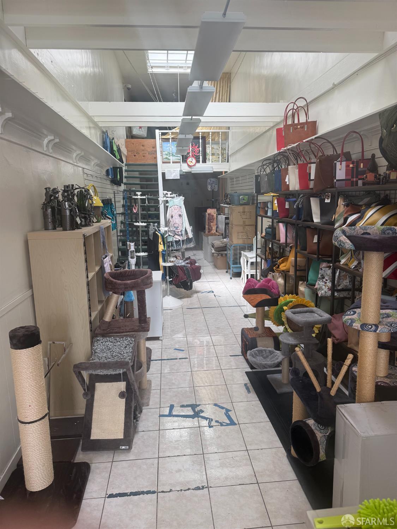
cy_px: 264
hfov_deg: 56.8
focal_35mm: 24
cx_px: 198
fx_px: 367
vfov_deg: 71.6
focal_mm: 6.76
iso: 64
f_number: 1.78
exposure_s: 1/182
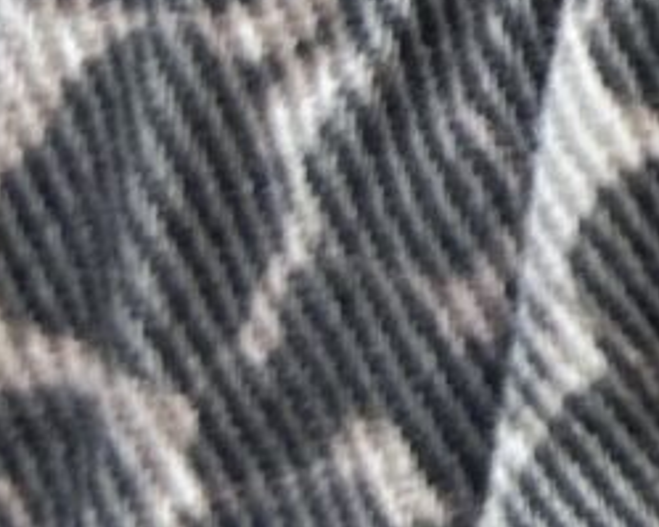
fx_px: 5089
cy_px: -1120
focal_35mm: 261
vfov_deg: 5.5
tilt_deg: -85.1
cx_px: 2400
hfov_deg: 6.4
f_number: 1.5
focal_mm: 5.7
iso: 40
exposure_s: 1/174
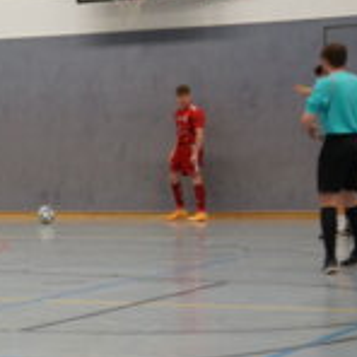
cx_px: -113
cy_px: 232
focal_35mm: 148
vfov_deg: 11.8
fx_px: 1729
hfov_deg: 11.5
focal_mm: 43
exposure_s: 1/80
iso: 800
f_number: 4.5
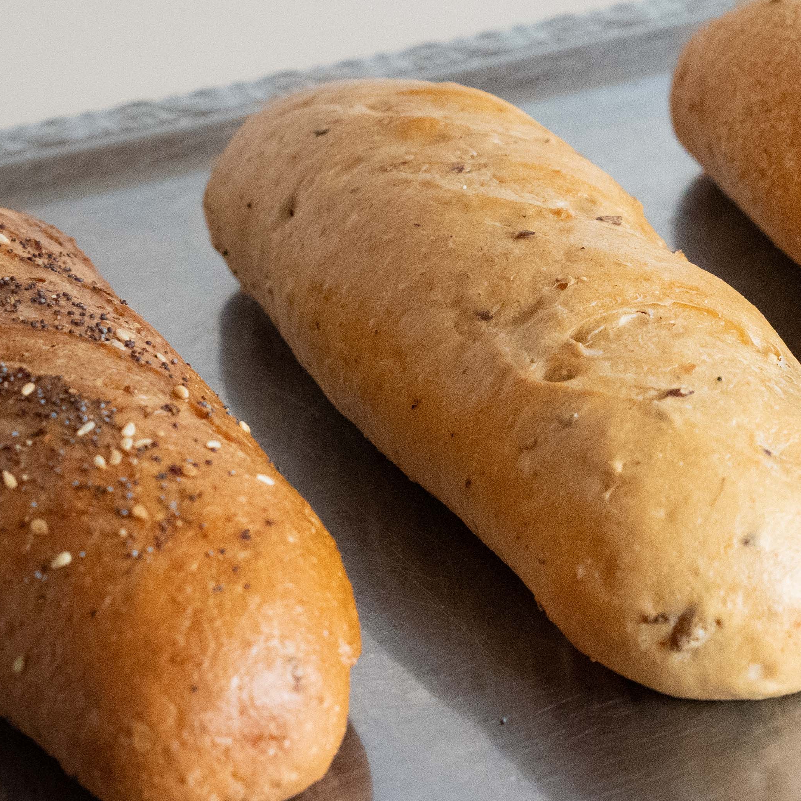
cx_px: 791
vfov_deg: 13.4
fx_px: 3403
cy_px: 484
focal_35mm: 130
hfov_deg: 13.3
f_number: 5.6
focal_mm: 45
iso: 10000
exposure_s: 1/400
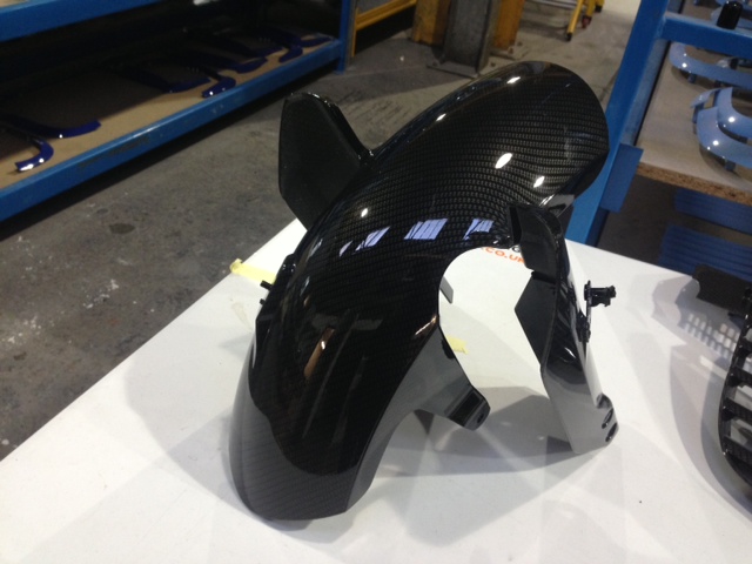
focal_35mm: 33
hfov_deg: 55.4
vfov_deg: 42.9
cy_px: 282
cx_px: 376
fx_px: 717
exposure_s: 1/20
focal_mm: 4.13
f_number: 2.4
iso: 160
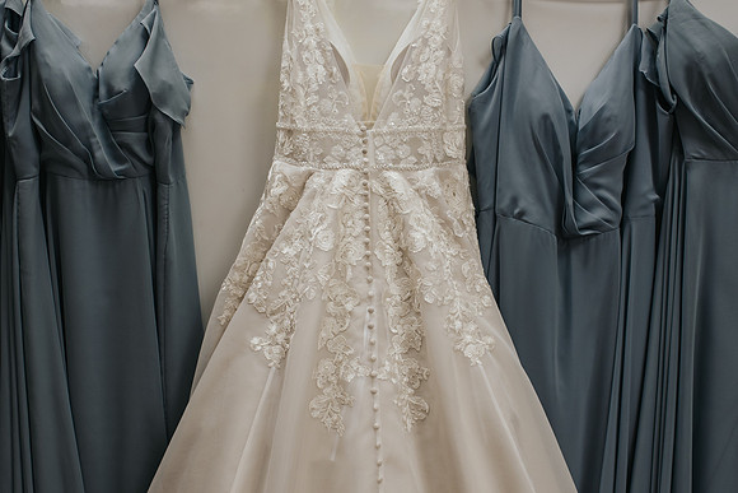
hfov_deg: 41.7
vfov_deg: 28.5
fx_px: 968
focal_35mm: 47
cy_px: 274
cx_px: 381
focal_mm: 35
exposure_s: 1/125
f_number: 2.8
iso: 320
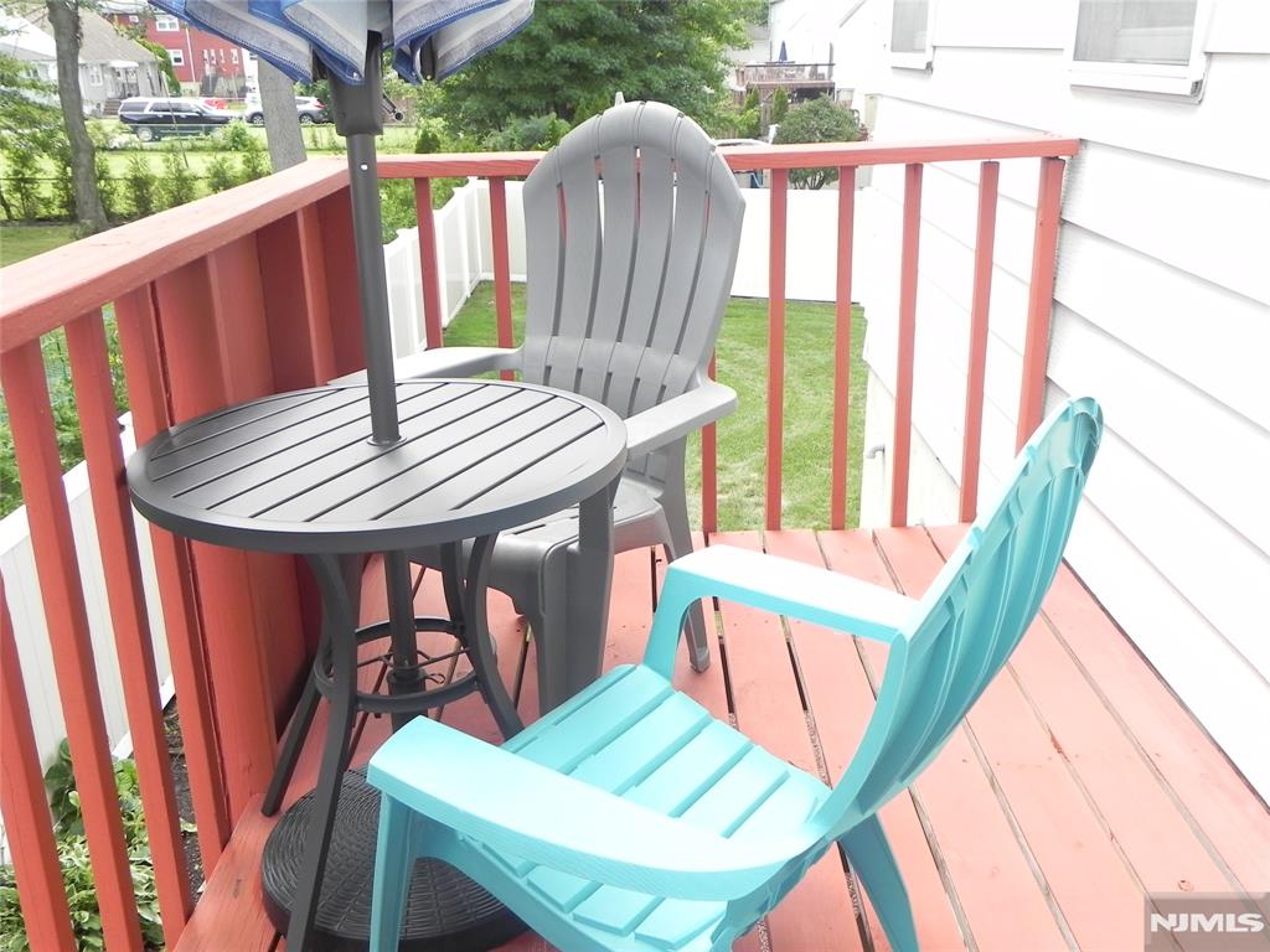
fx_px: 1211
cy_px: 476
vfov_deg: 42.9
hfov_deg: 55.4
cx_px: 635
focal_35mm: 33
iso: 160
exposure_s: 1/93.5
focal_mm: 5.9
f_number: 3.5
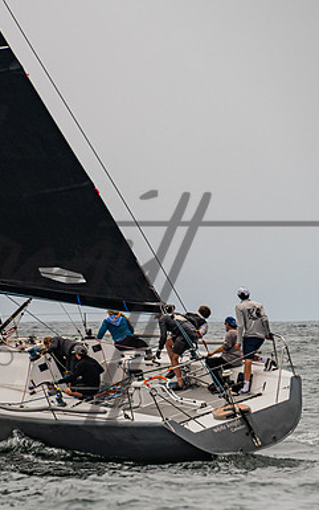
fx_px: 5822
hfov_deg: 3.1
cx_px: 31
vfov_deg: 5.0
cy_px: 296
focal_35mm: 419
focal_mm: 200
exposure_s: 1/1600
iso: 250
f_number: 6.3
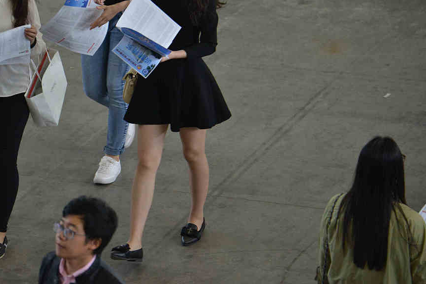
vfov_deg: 2.9
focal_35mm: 474
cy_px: 102
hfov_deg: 4.3
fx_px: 5609
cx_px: 173
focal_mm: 340
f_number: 5.6
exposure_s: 1/200
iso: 1600
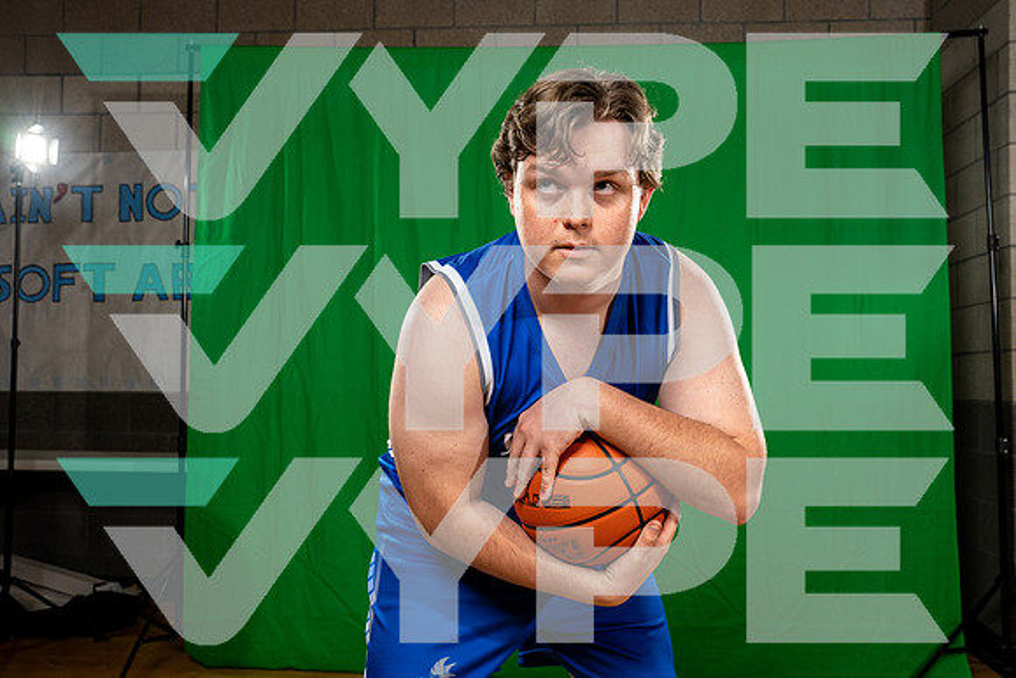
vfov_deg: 41.1
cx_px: 508
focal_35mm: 32
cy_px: 339
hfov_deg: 58.7
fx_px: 903
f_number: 8
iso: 250
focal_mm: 32
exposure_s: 1/250
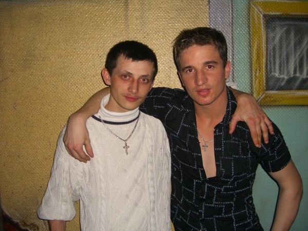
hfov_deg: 49.0
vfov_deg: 37.7
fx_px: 338
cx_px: 154
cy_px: 116
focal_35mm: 38
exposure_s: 1/60
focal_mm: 7.9
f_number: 2.8
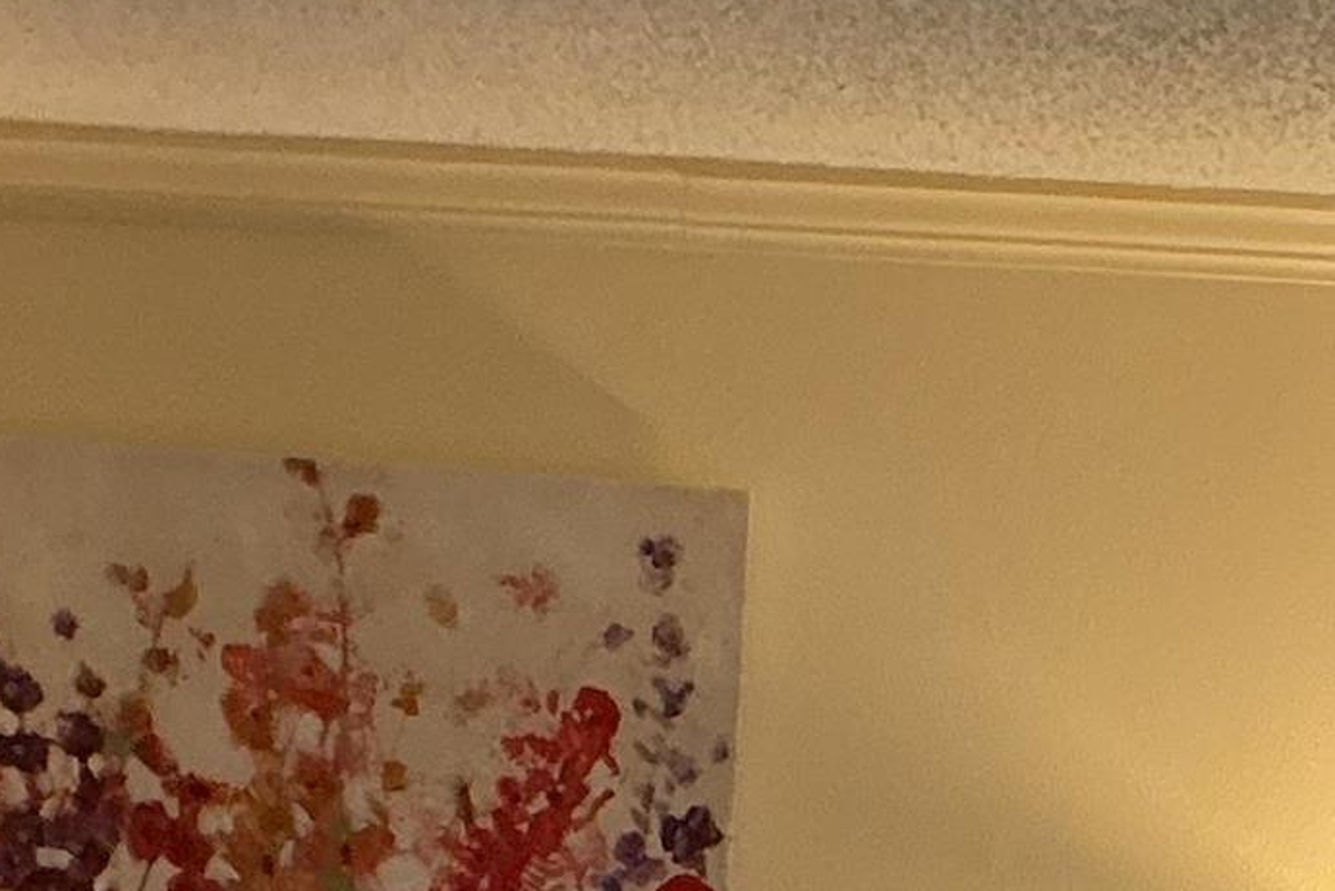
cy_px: 2082
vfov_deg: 9.3
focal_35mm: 134
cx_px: 902
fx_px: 4970
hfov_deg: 15.3
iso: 125
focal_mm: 3
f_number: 1.8
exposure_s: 1/60
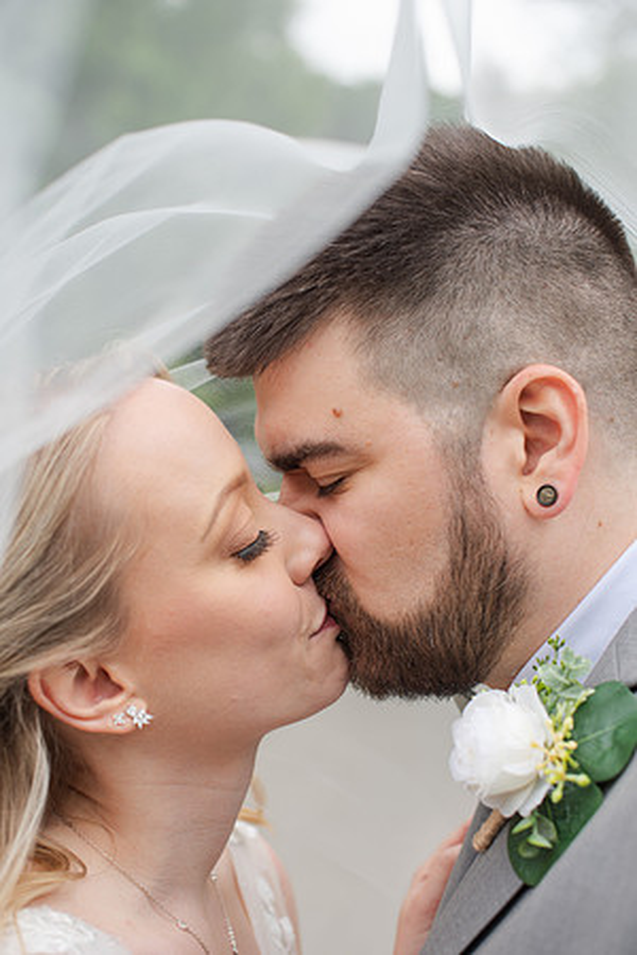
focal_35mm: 50
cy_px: 478
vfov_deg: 39.6
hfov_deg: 27.0
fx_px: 1327
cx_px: 318
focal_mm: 50
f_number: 3.5
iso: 100
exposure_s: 1/400
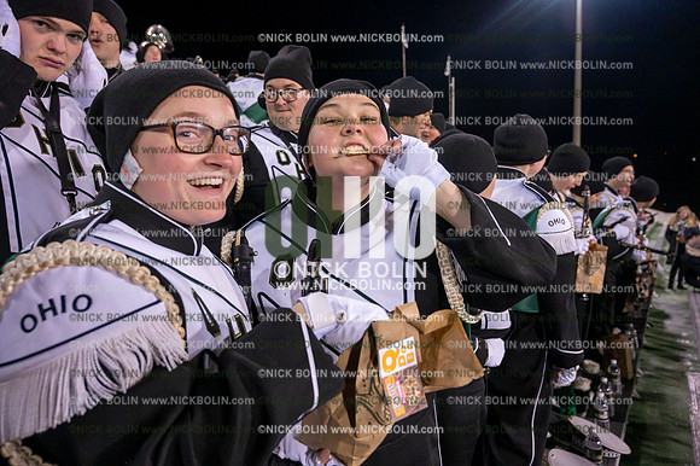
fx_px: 466
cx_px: 350
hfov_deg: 73.8
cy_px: 233
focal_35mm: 24
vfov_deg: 53.1
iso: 5000
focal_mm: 24
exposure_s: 1/640
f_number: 4.5
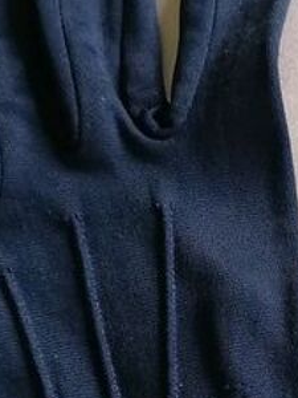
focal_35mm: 120
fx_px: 1377
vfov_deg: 16.2
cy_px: 346
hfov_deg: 11.7
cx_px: 468
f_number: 1.8
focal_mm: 4.75
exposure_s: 1/50
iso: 125
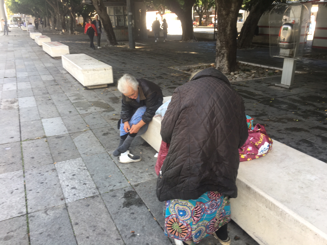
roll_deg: +3.0
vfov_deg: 48.2
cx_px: 164
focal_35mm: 29
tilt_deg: -20.4
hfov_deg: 61.7
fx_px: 274
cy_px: 122
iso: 25
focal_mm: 4.15
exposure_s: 1/102
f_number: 2.2
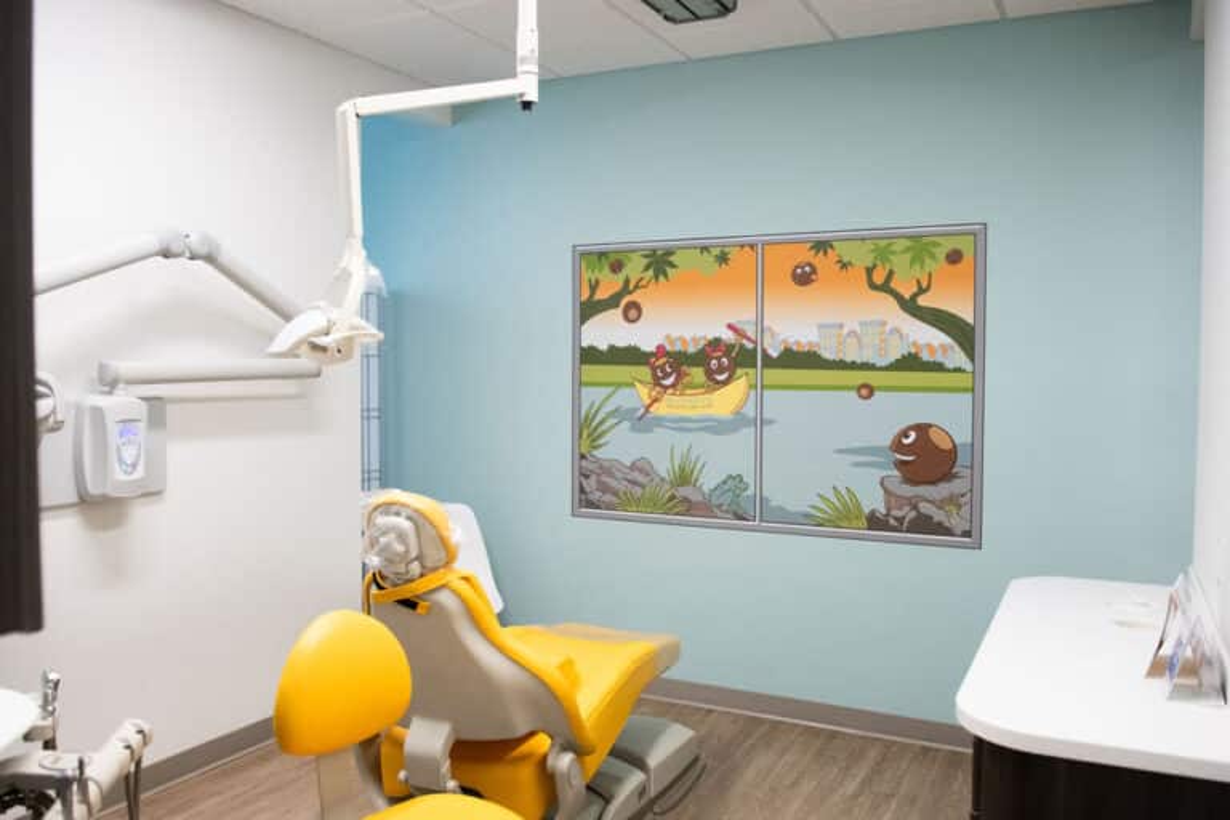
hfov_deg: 65.5
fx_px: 957
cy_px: 410
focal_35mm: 28
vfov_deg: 46.4
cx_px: 615
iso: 1600
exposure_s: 1/250
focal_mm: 24
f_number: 4
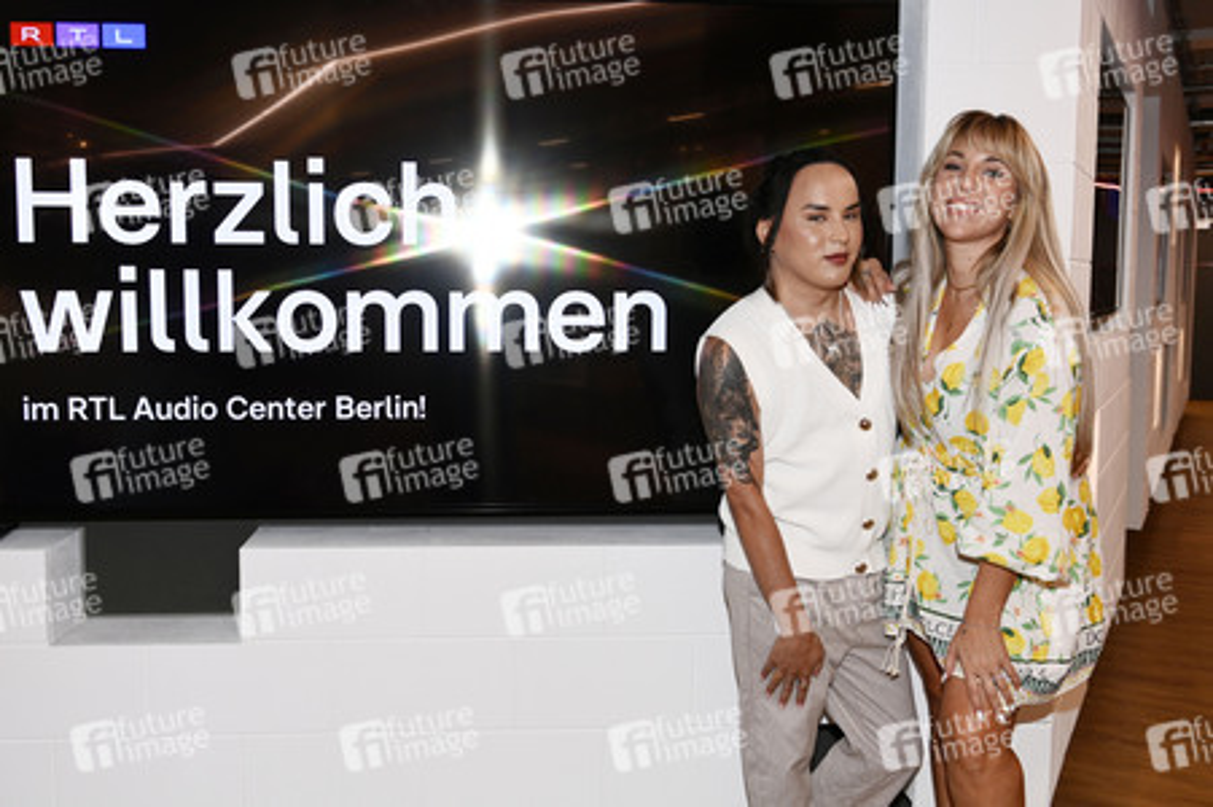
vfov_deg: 41.1
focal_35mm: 32
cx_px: 606
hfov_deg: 58.8
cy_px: 404
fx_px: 1077
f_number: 4.5
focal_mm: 32
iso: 1250
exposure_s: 1/200
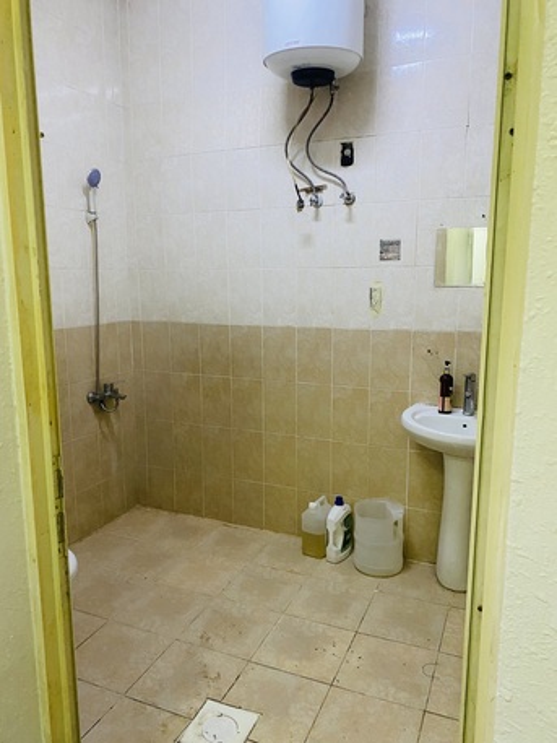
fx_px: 558
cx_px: 278
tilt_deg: -8.6
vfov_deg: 67.3
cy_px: 372
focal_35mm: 26
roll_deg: +1.0
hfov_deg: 53.1
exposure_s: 1/40
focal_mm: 4.25
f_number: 1.8
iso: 400
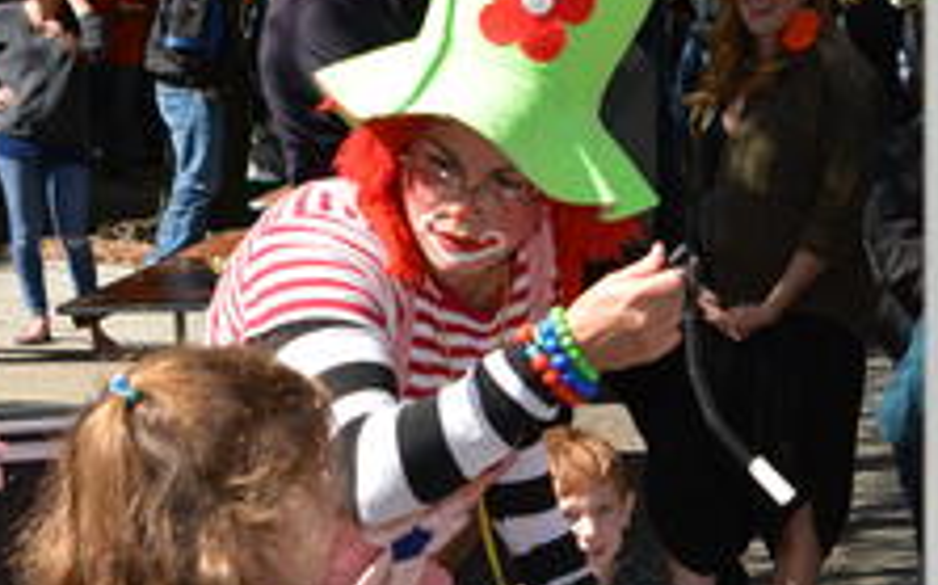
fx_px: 2888
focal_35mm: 113
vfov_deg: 11.5
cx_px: 862
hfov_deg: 18.1
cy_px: 429
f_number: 7.1
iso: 100
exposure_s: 1/200
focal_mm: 35
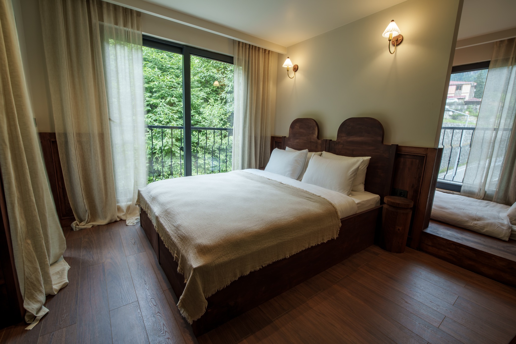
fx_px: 215
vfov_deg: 77.3
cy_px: 172
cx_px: 258
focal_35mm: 15
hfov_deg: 100.4
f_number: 10
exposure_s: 1/2.5
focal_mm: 15
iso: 50
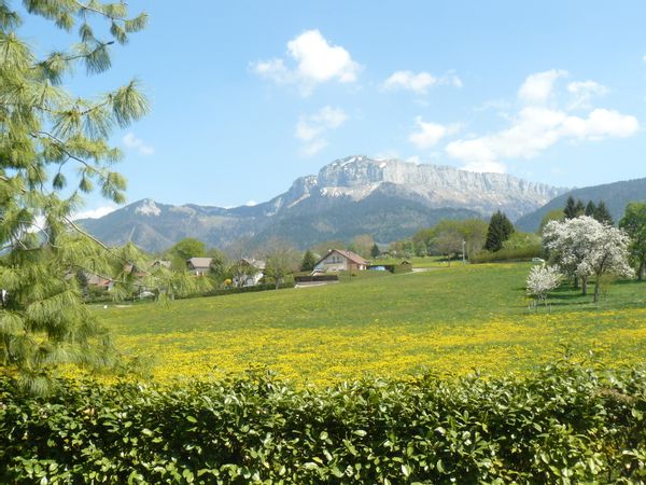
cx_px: 323
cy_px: 242
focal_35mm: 39
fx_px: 728
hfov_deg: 47.9
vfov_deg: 36.8
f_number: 5.6
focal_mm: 6.4
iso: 200
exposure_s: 1/400
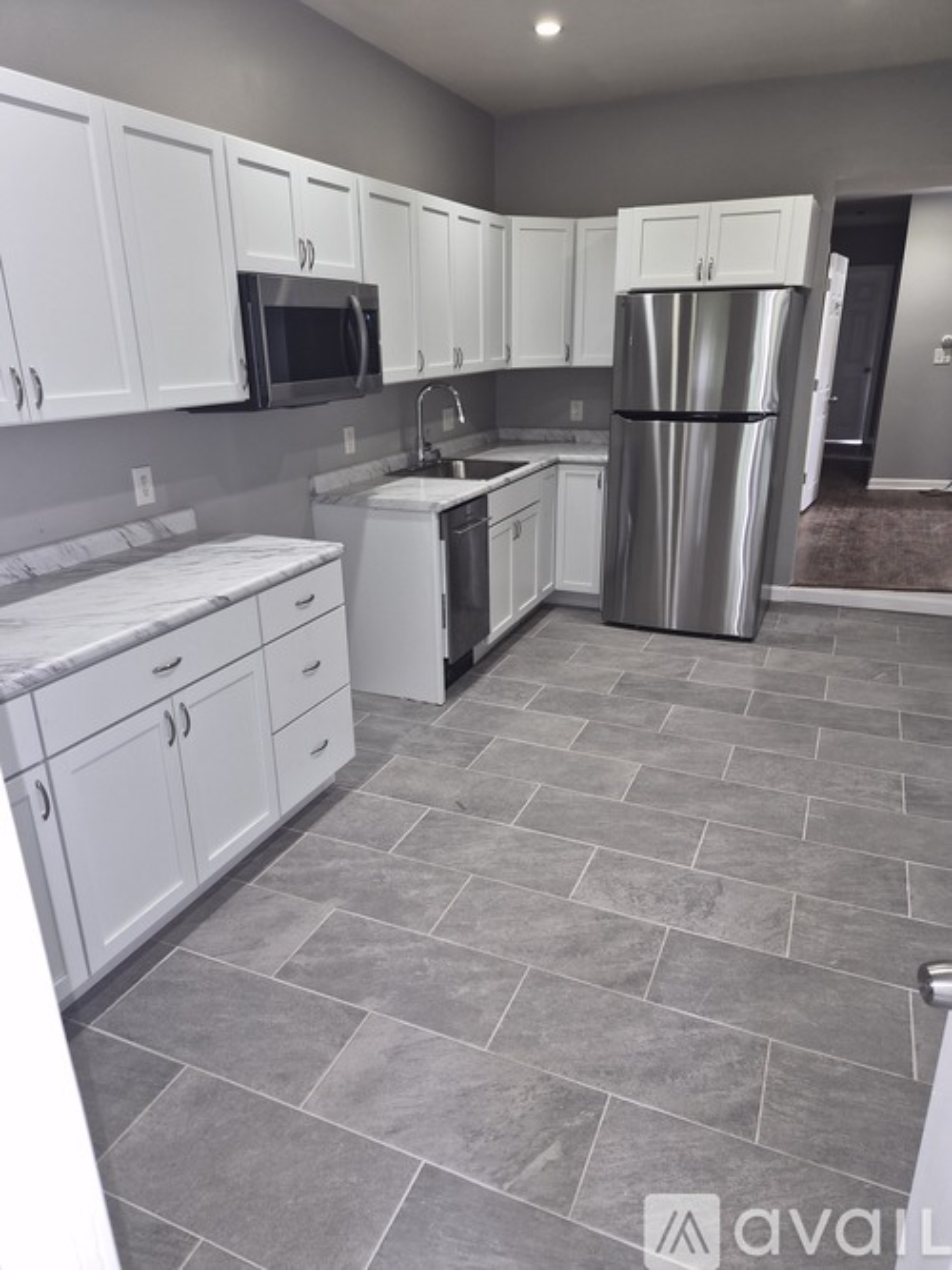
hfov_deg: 58.9
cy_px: 635
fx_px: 844
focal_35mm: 23
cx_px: 476
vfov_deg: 73.9
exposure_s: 1/24
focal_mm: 5.4
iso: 125
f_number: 1.8
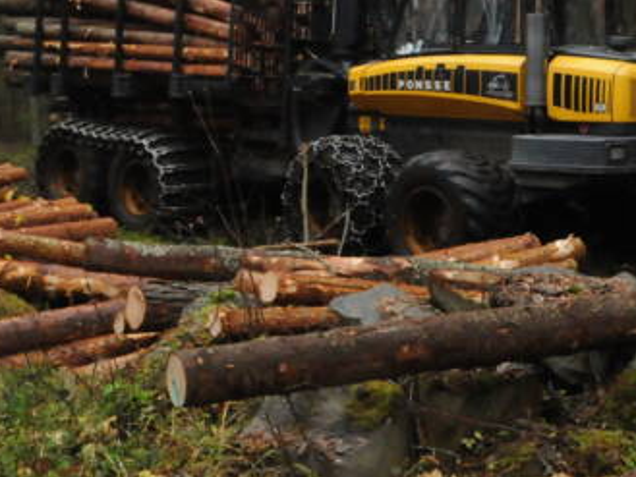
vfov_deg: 20.9
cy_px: 135
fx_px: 1287
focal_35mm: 70
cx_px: 72
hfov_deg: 26.9
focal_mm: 18
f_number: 7.1
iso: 2000
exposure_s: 1/200
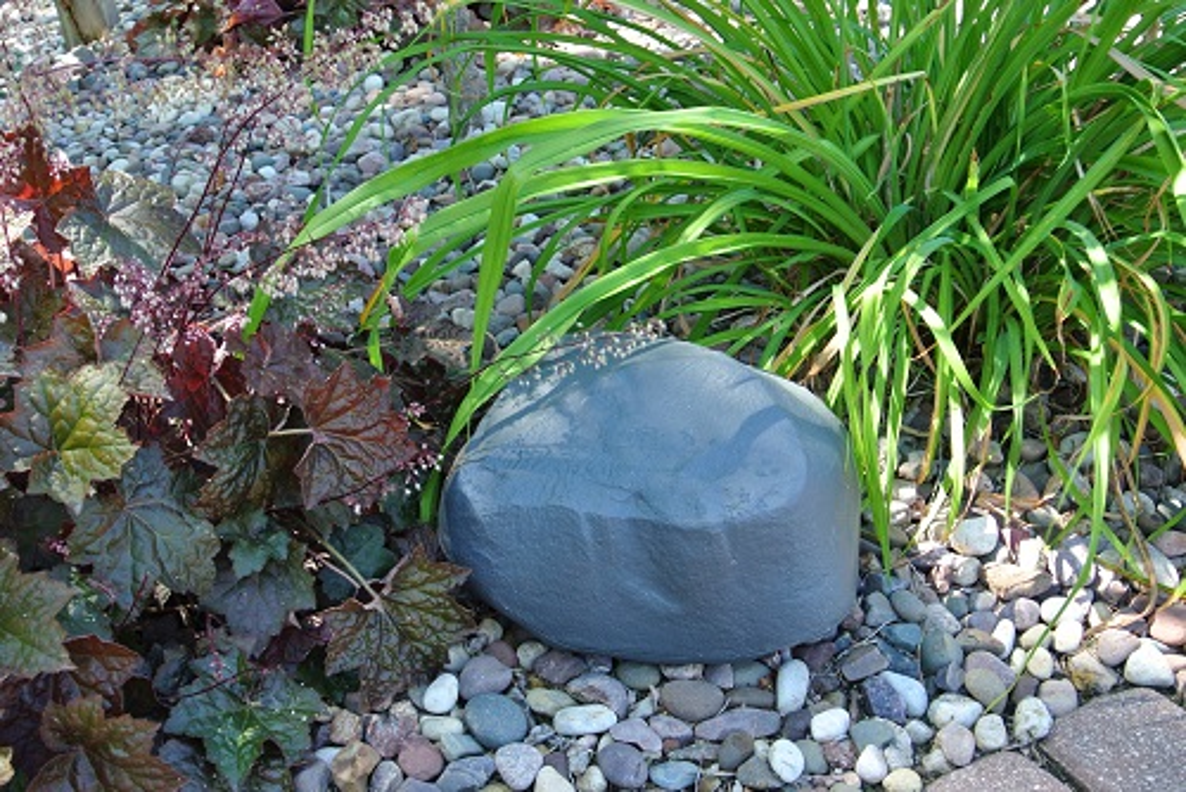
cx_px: 593
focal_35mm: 39
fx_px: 1286
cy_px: 396
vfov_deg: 34.3
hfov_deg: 49.5
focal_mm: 14.5
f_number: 4
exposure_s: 1/80
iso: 100
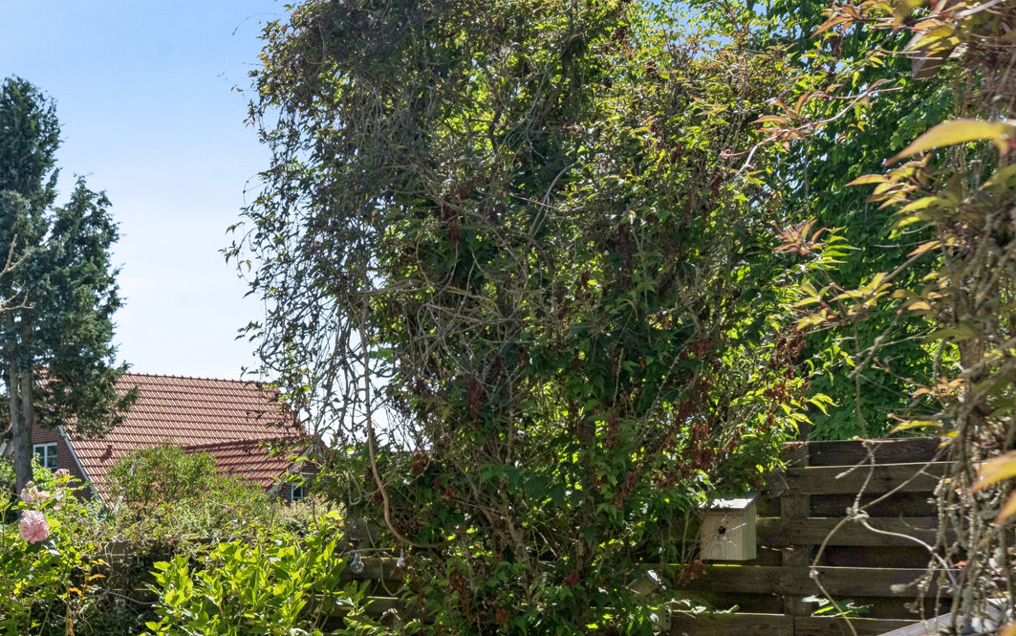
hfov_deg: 35.5
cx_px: -161
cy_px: 550
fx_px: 1274
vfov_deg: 27.2
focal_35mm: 46
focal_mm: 16
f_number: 4
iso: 160
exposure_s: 1/1600
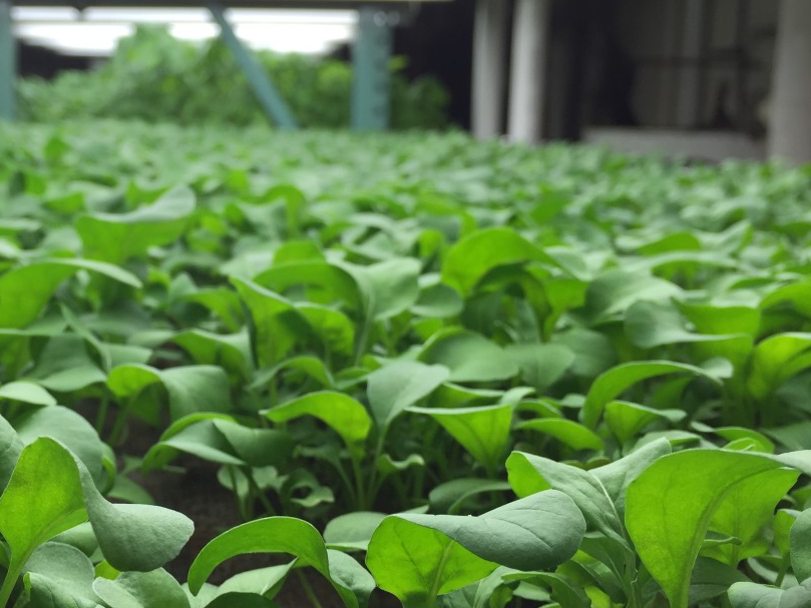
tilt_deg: -10.0
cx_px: 220
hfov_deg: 42.7
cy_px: 281
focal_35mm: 43
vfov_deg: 33.6
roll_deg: -1.8
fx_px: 1008
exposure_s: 1/344
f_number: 2.2
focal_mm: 4.15
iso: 32
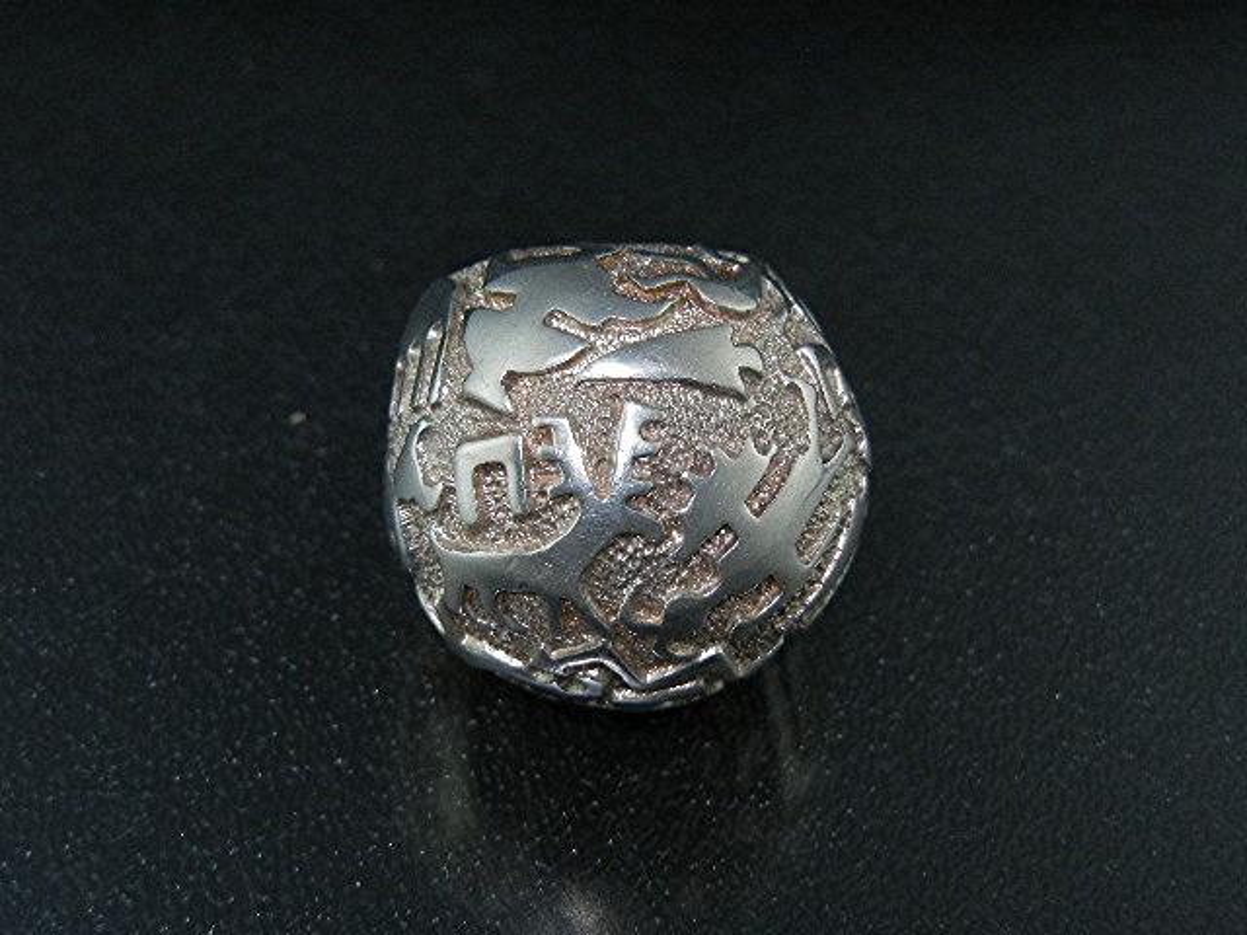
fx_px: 2125
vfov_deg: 24.8
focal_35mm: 59
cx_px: 624
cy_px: 468
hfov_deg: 32.7
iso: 440
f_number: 8
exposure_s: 1/30
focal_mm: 10.6
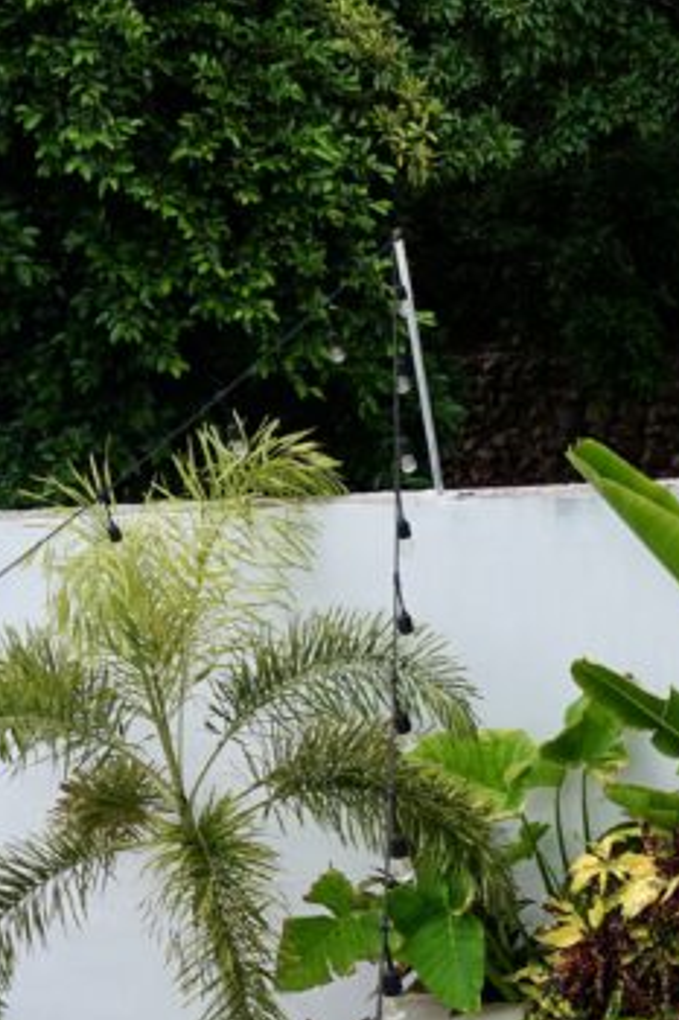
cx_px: 551
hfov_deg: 17.1
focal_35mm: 79
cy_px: 1148
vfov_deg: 23.9
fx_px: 2237
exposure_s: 1/125
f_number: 6.3
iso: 100
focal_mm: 18
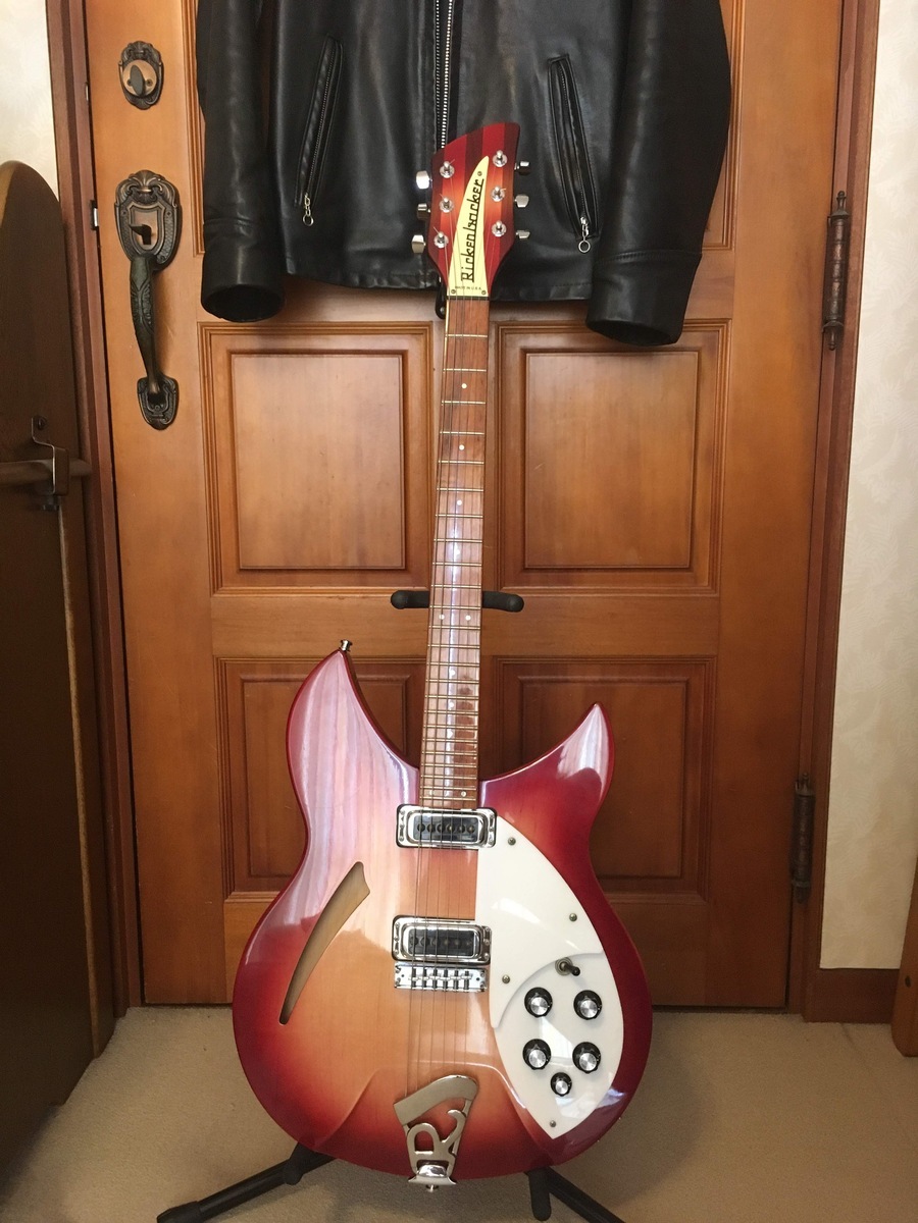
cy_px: 612
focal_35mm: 29
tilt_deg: -12.5
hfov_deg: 48.2
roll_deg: +2.0
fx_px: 1025
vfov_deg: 61.7
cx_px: 459
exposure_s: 1/17
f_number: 2.2
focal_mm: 4.15
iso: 200
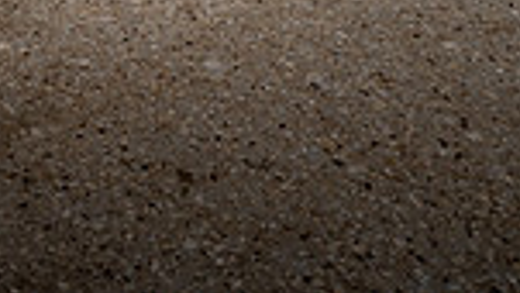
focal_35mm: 103
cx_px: 31
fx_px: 1420
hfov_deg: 20.2
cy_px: -479
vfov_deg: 9.9
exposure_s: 1/250
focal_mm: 33
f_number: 11
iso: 100
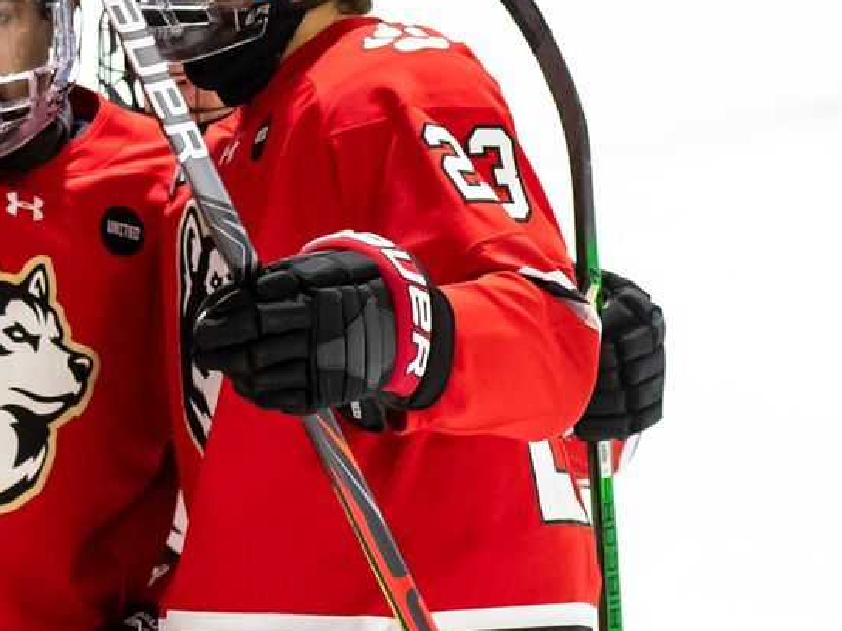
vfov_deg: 1.3
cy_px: 287
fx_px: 28921
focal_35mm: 1189
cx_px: -67
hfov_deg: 1.7
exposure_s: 1/640
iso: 5000
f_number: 4.5
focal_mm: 300
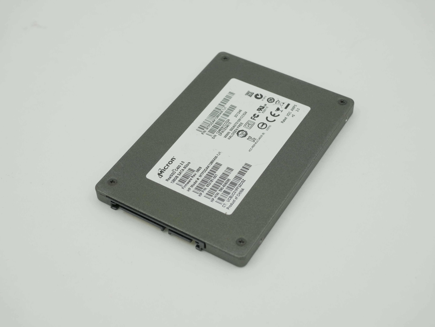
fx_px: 754
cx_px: 218
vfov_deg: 24.4
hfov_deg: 32.2
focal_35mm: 60
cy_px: 164
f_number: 5.6
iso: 400
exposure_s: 1/125
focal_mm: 30
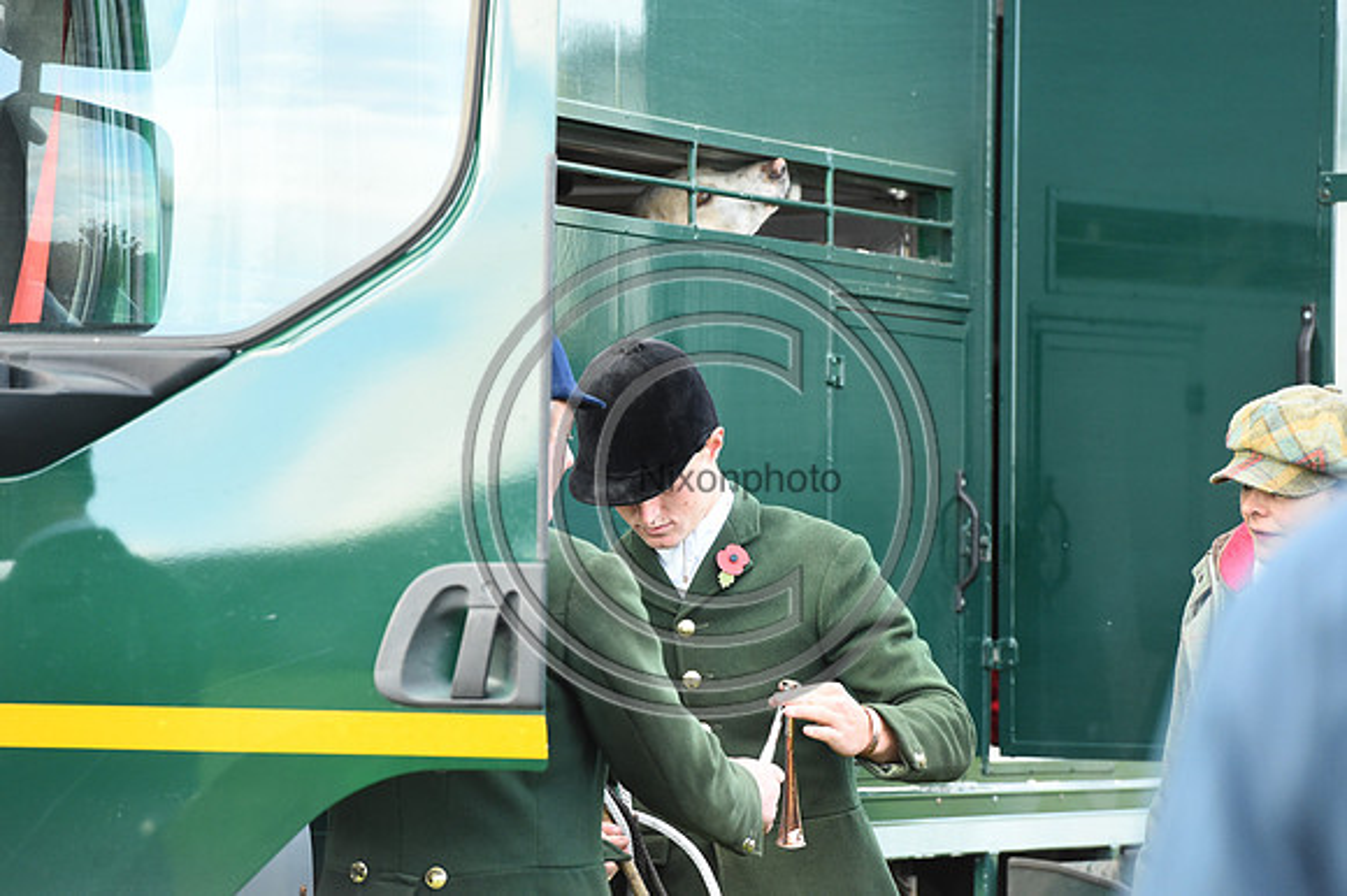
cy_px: 448
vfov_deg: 6.9
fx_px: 7479
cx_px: 674
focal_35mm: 200
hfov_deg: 10.3
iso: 4500
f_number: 5.6
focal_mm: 200
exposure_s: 1/1250
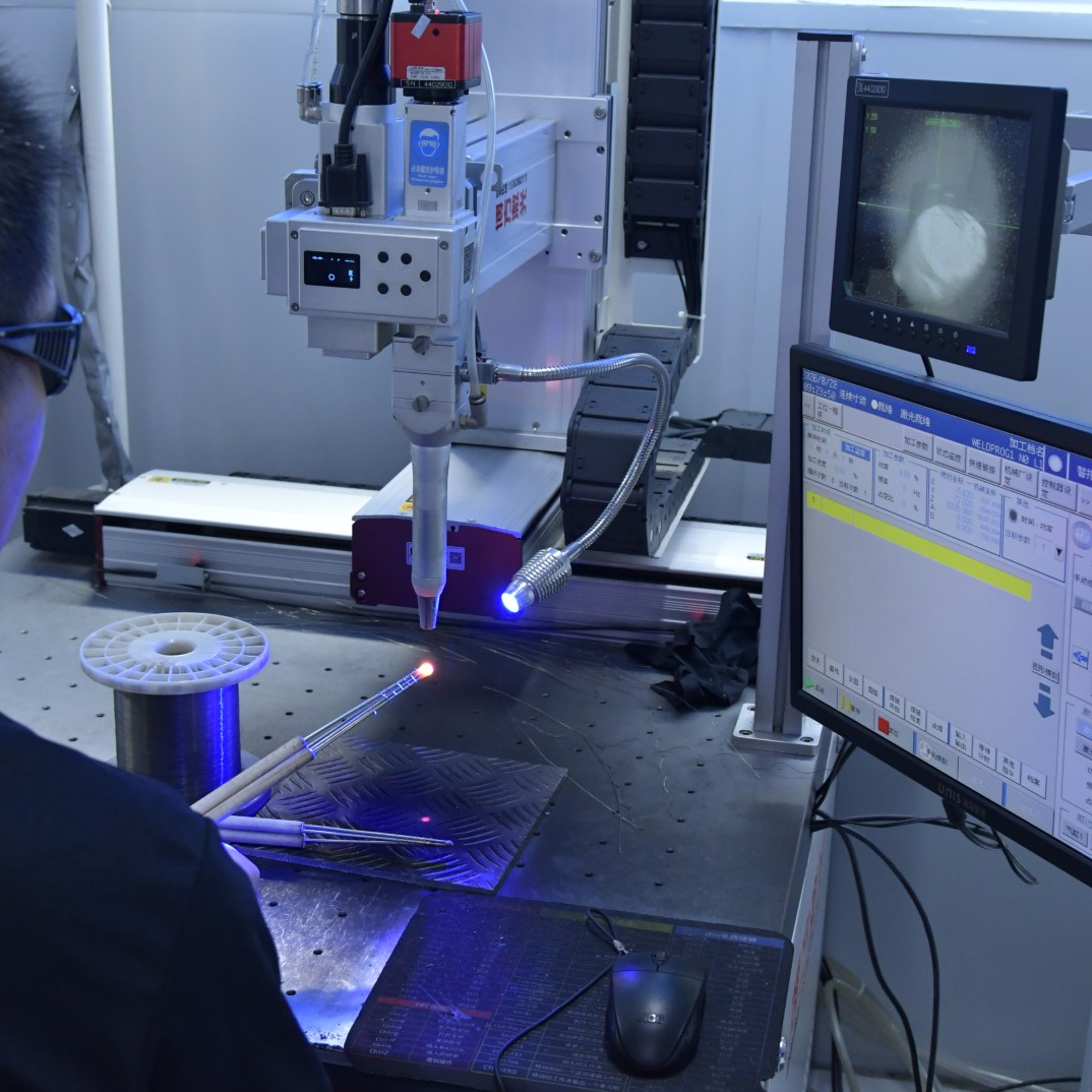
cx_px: 534
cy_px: 547
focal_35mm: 50
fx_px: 1785
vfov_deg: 34.0
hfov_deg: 34.0
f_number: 5.6
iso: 2200
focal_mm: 26
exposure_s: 1/200
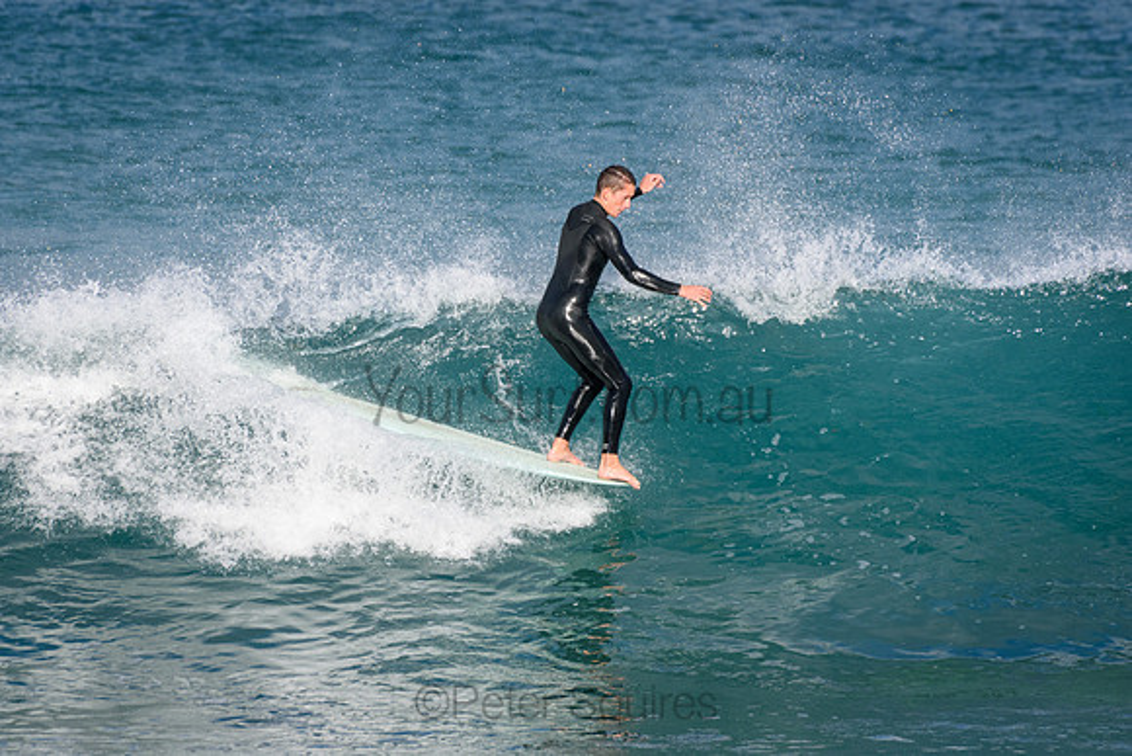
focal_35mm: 750
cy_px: 378
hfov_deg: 2.7
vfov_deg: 1.8
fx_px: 23588
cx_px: 566
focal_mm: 500
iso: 360
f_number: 5.6
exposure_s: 1/2000
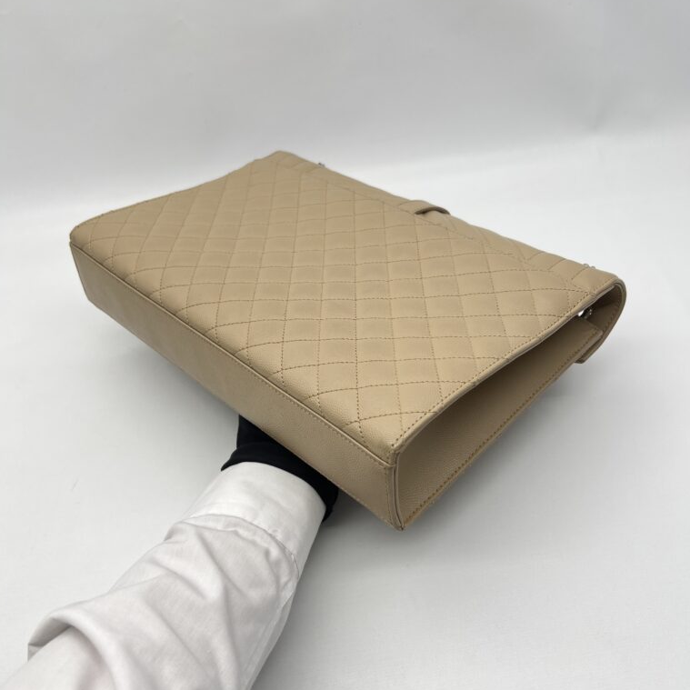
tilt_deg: -42.9
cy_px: 380
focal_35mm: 31
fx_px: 699
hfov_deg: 52.5
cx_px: 342
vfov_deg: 52.4
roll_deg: +7.2
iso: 32
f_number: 1.5
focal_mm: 5.7
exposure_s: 1/141
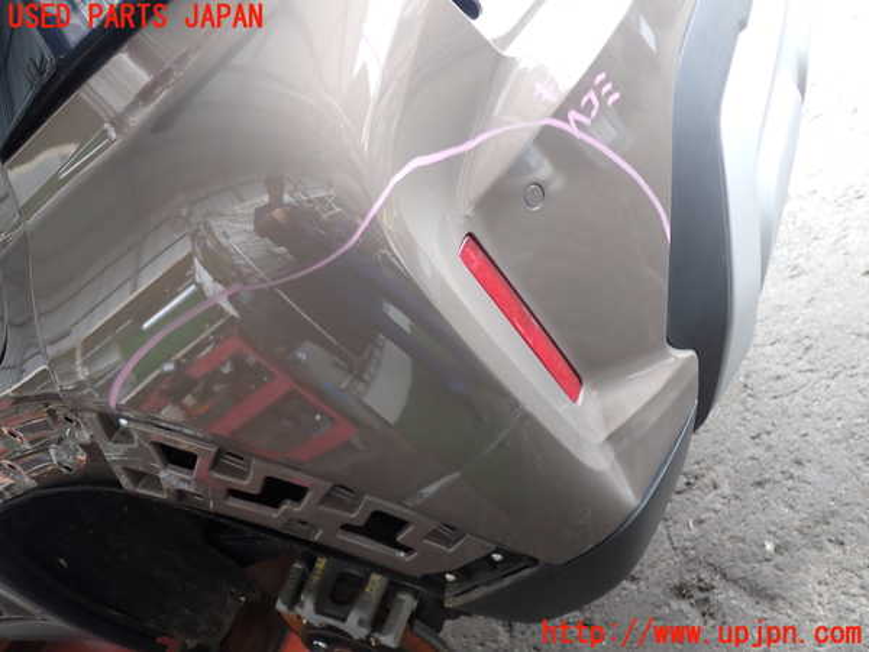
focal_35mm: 30
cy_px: 326
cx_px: 434
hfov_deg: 60.0
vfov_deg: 46.8
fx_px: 753
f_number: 2.3
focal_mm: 5.4
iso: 200
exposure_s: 1/60
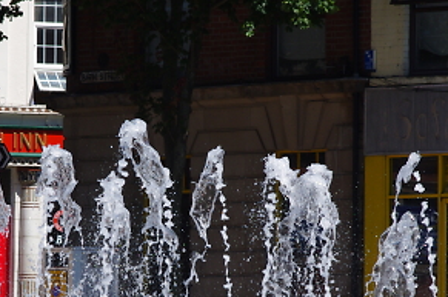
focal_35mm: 371
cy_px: 188
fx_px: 4609
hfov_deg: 5.6
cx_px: 174
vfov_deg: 3.7
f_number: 11
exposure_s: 1/400
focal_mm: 120
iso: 400
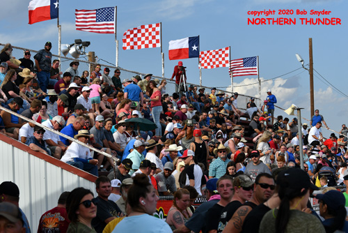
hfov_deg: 19.4
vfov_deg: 13.1
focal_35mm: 105
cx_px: 174
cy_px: 116
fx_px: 1016
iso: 160
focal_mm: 70
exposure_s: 1/1250
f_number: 5.6
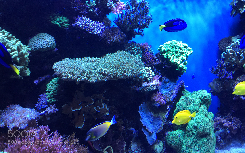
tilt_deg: -12.4
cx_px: 122
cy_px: 62
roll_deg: -2.0
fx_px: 207
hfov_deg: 61.2
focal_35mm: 31
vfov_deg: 40.4
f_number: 2.2
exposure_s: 1/60
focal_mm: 4.15
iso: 32
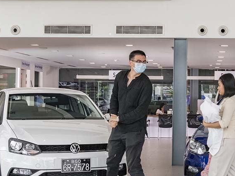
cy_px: 121
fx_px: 400
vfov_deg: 24.7
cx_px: 152
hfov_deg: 32.5
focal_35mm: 59
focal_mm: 36
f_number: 11
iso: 1250
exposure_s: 1/250
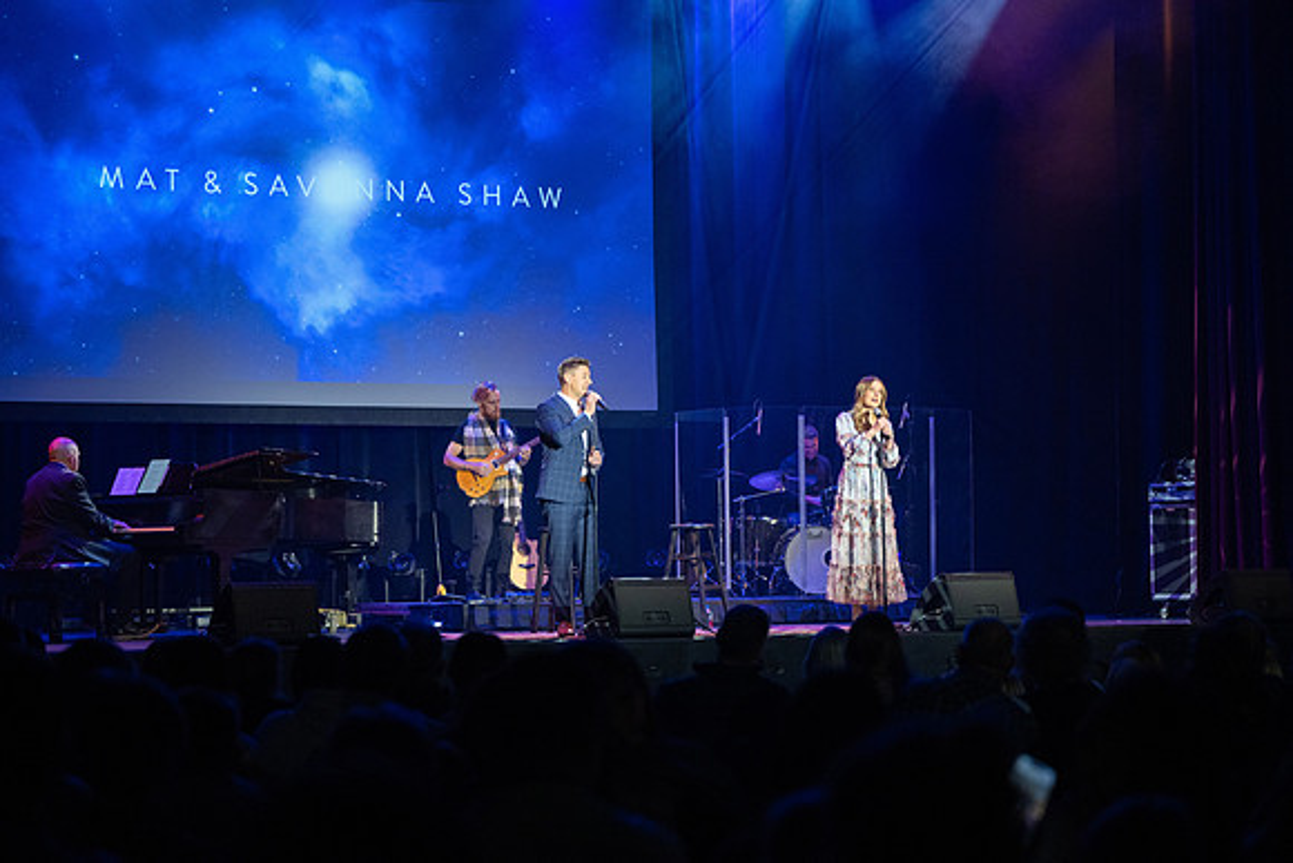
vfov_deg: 16.9
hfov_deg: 25.2
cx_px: 644
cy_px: 431
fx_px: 2897
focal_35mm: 81
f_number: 2.8
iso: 2000
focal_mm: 80
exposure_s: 1/400
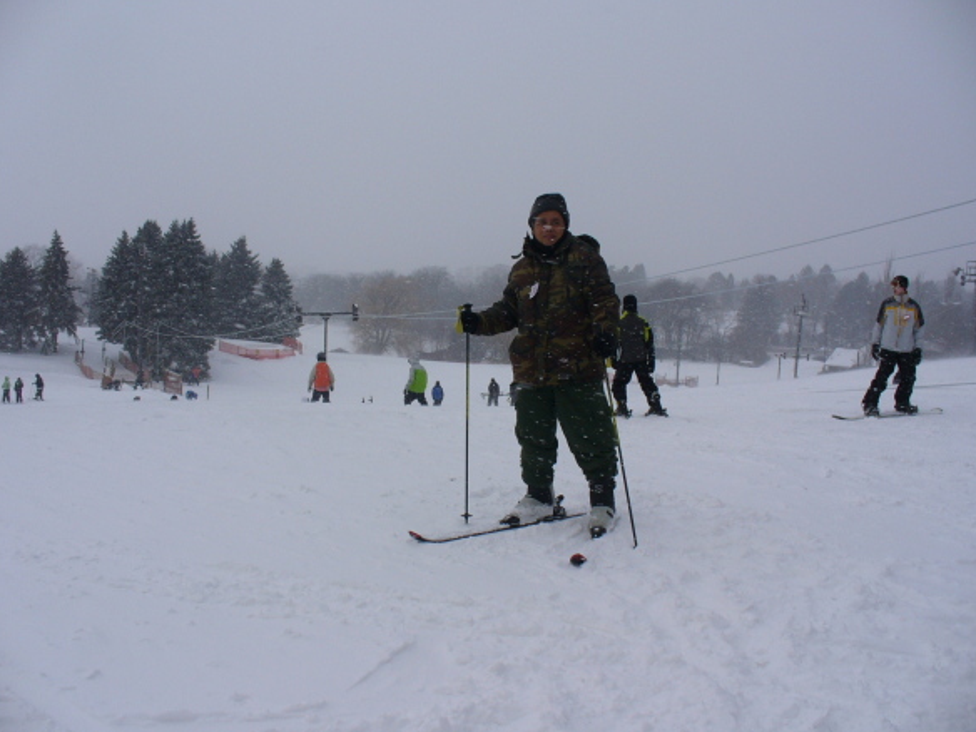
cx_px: 493
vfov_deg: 37.7
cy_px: 358
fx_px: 1071
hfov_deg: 49.0
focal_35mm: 38
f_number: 5.6
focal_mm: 6.1
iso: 80
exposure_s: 1/640
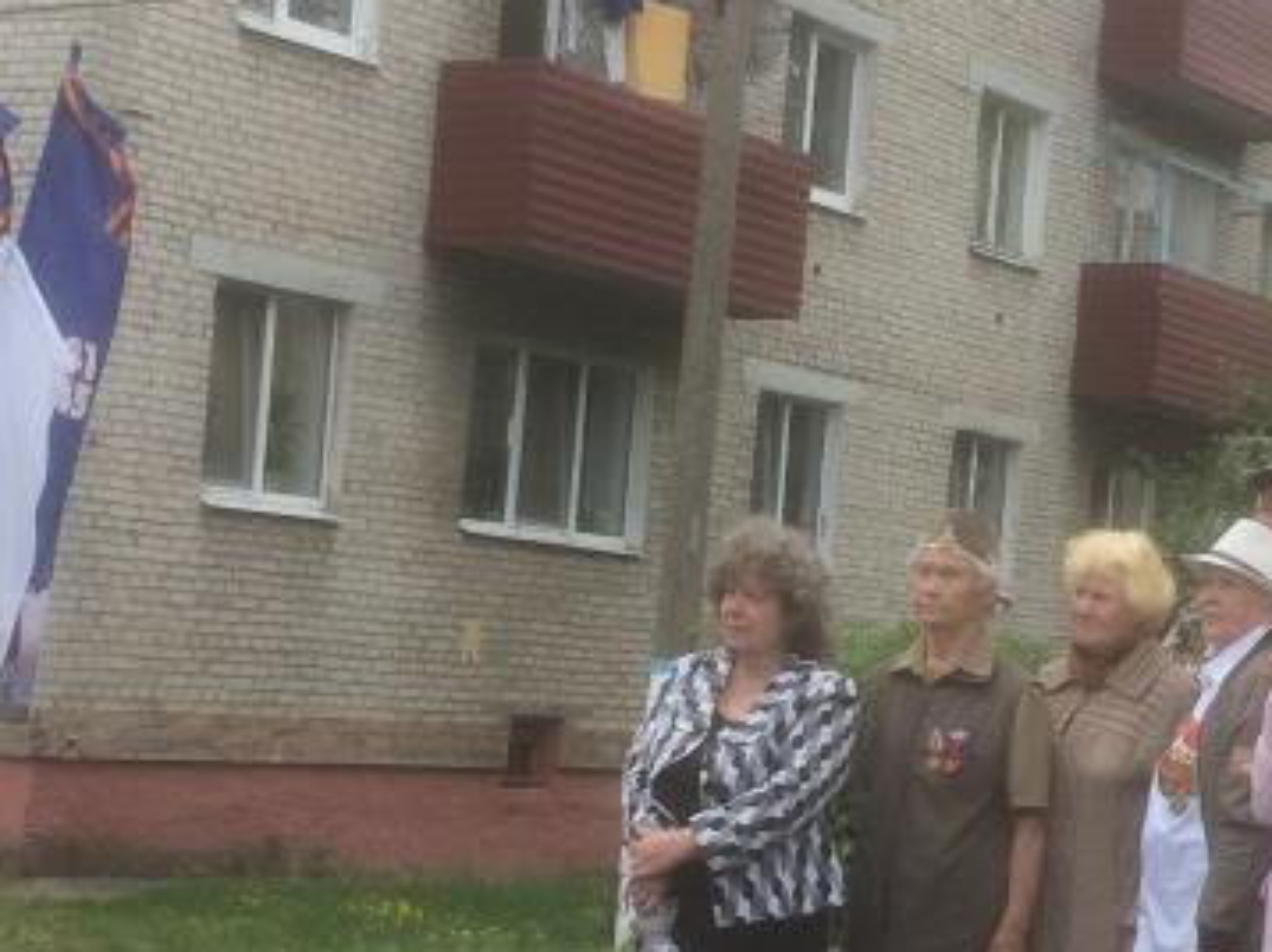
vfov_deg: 17.7
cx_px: 963
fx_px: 3048
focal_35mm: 83
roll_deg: -3.7
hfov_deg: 23.3
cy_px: 678
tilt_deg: +0.2
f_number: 2.2
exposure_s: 1/820
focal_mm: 4.15
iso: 32
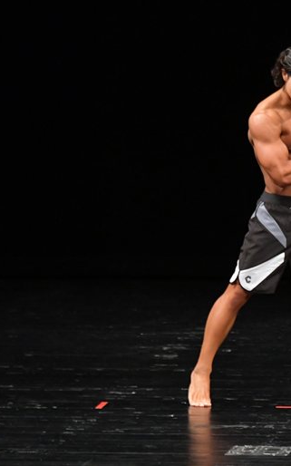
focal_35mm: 415
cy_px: 233
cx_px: 312
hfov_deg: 3.2
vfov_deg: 5.1
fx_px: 5269
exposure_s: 1/400
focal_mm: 180
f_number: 5.6
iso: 3200
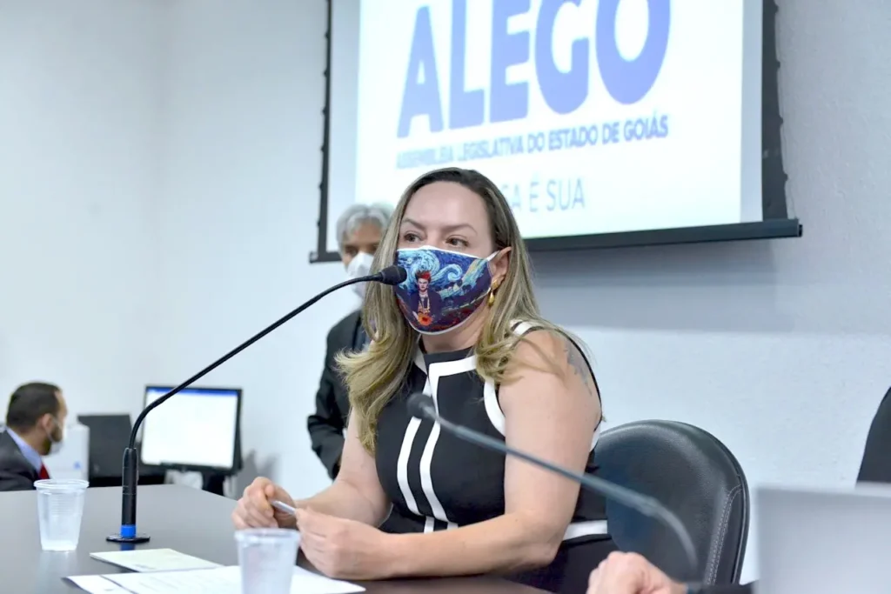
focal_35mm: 62
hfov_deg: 32.4
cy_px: 297
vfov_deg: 21.9
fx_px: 1535
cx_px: 446
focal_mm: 62
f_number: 4
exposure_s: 1/200
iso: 3200
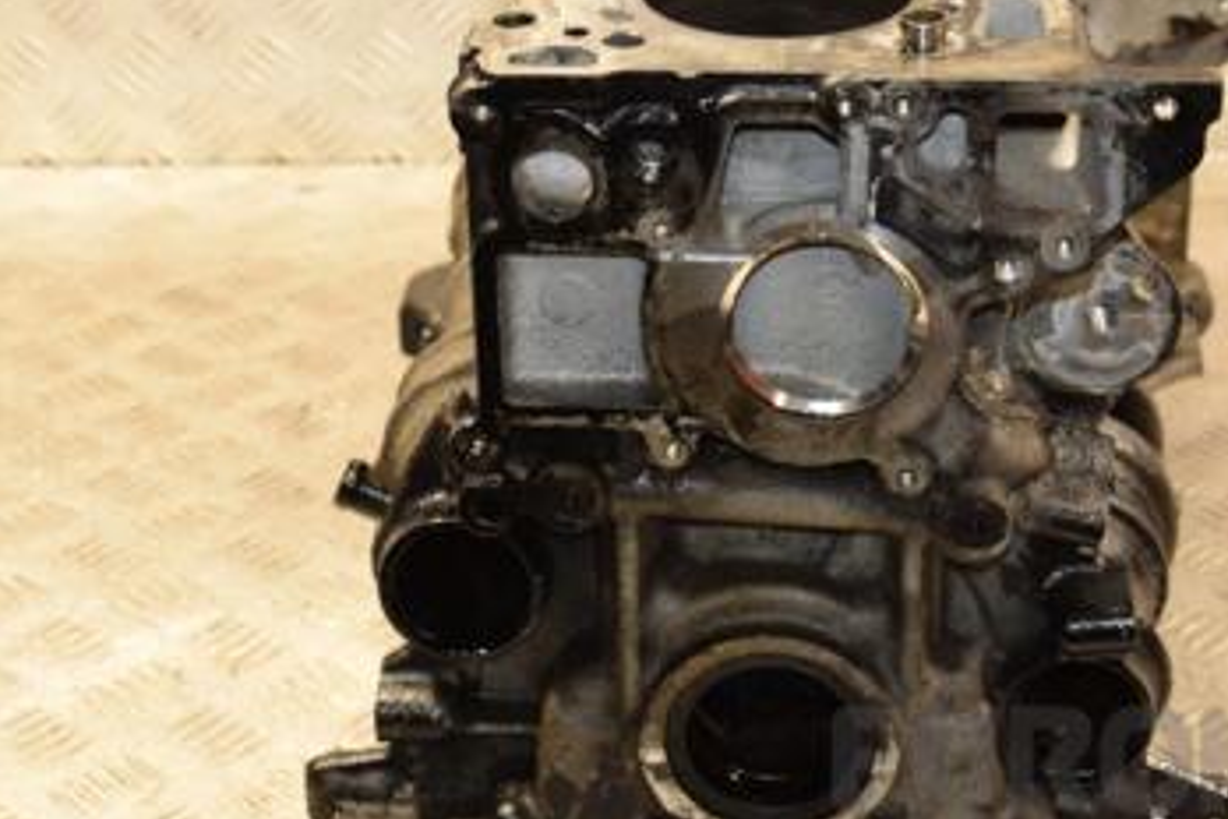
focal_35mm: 88
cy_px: 289
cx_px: 766
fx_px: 3002
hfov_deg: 23.1
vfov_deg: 15.5
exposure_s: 1/100
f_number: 5
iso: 800
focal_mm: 34
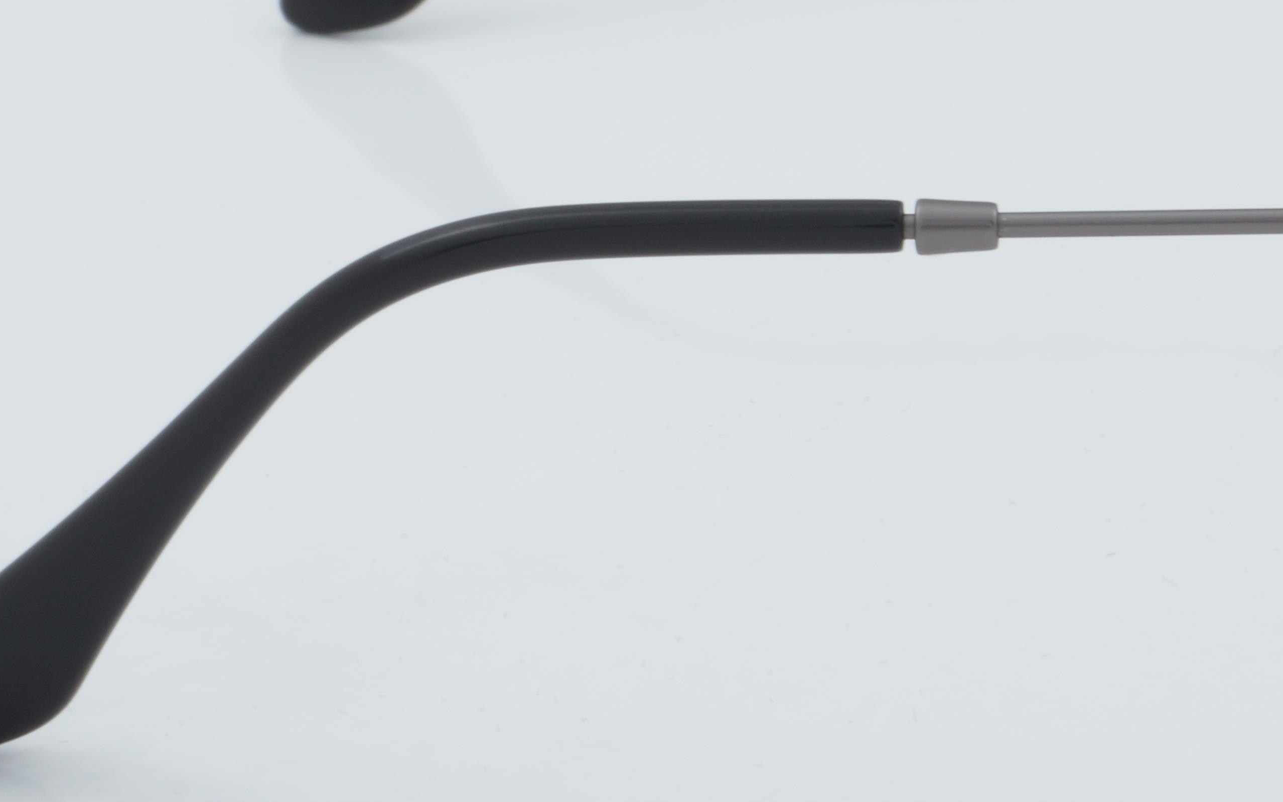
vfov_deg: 9.1
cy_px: 79
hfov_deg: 14.4
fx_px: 5035
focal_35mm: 144
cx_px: 1168
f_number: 32
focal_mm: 40
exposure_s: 1/4
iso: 100
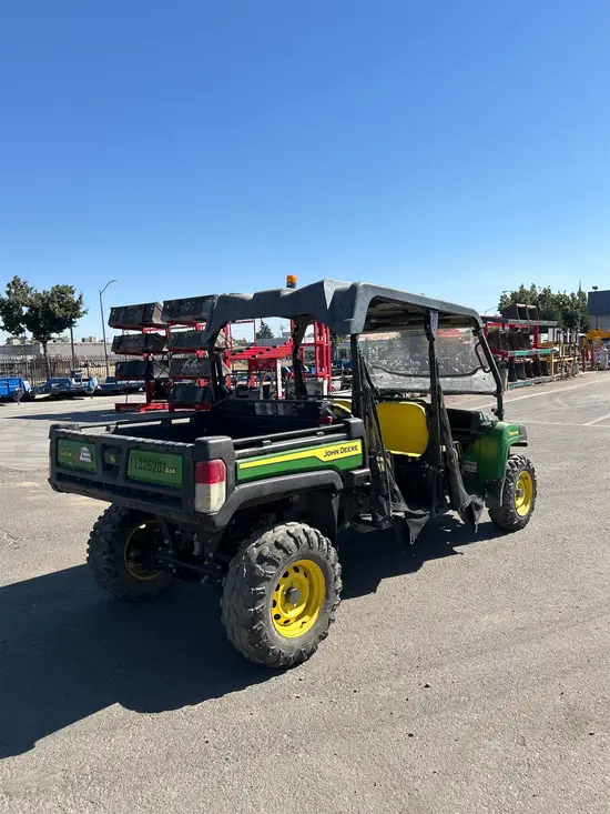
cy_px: 407
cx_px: 305
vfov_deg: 67.3
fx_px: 611
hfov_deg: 53.1
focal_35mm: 26
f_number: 1.5
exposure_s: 1/3831
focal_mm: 5.7
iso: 50
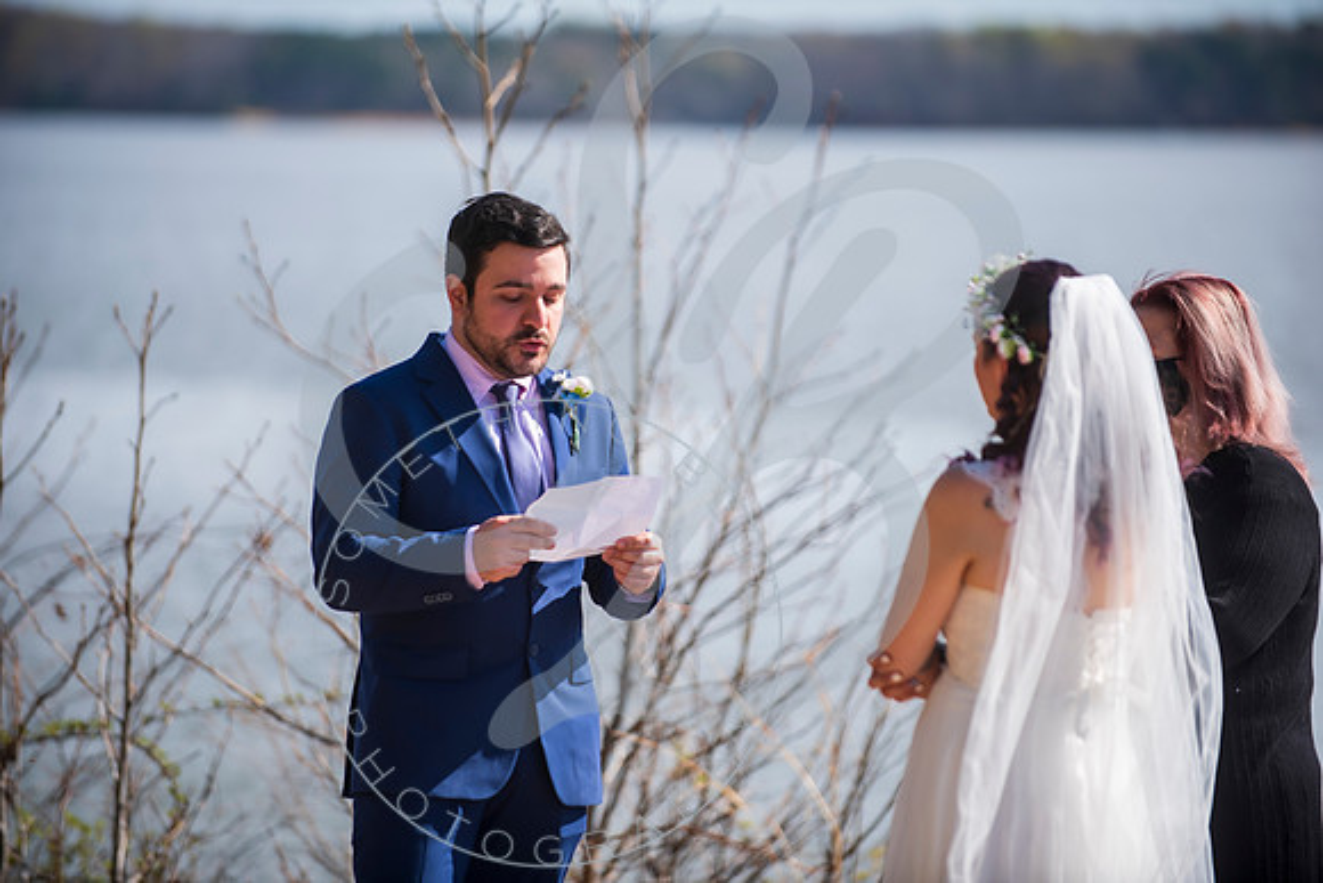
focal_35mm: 180
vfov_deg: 7.6
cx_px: 662
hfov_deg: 11.4
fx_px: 6616
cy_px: 442
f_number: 2.8
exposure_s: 1/1000
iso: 100
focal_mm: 180
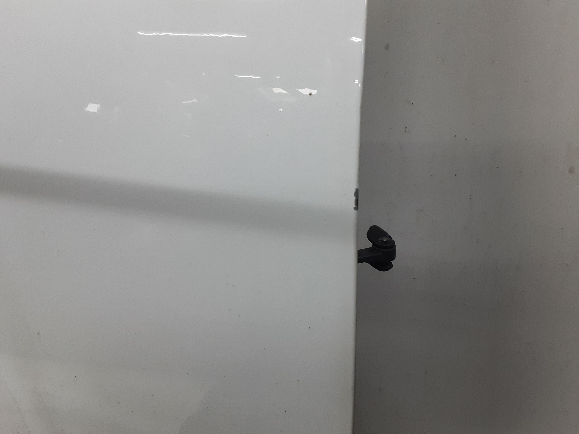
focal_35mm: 27
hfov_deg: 65.3
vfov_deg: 51.4
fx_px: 452
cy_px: 217
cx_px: 290
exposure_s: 1/50
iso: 80
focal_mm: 2.91
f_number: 1.9
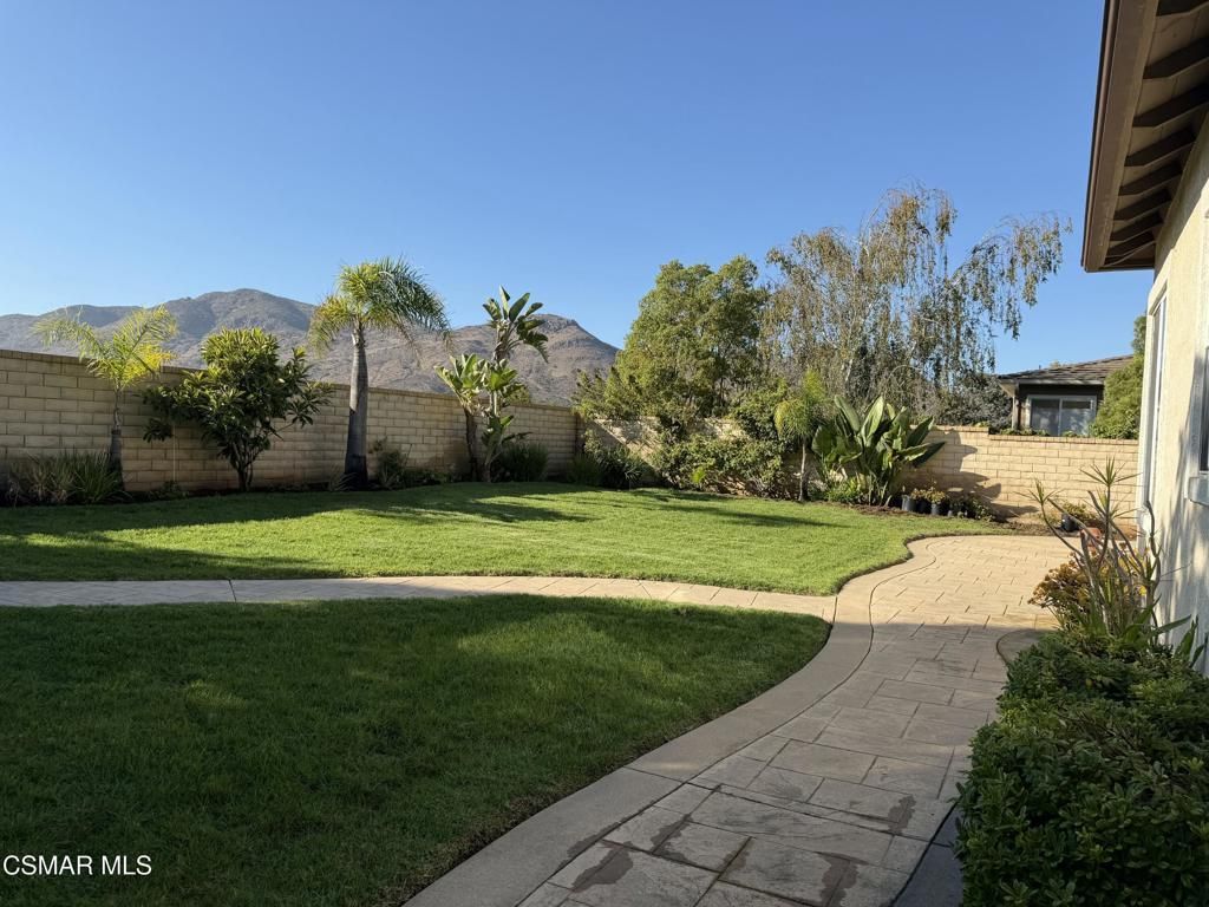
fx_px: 838
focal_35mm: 24
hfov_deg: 71.6
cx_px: 604
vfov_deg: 56.8
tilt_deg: -1.7
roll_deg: -2.5
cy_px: 454
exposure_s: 1/2907
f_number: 1.78
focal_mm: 6.76
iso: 80
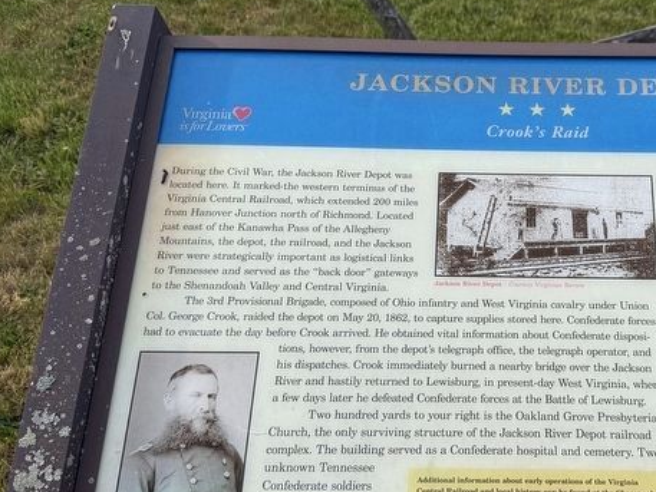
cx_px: 497
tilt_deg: -37.0
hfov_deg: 43.3
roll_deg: -2.4
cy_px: 271
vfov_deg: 34.3
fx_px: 796
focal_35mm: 42
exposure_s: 1/3279
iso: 80
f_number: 1.78
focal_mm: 6.76
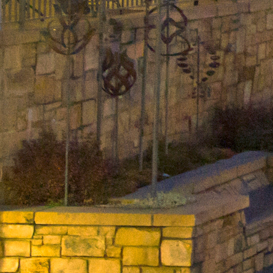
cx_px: 914
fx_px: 2445
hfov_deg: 5.8
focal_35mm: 274
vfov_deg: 6.0
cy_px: -464
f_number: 2.8
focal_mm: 30
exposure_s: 1/50
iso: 2000
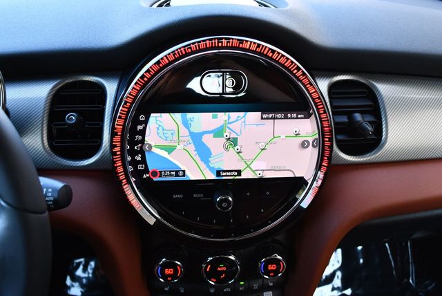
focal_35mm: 36
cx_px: 221
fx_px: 442
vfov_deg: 36.9
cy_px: 148
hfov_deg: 53.1
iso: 800
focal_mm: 18
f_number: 3.5
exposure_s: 1/250
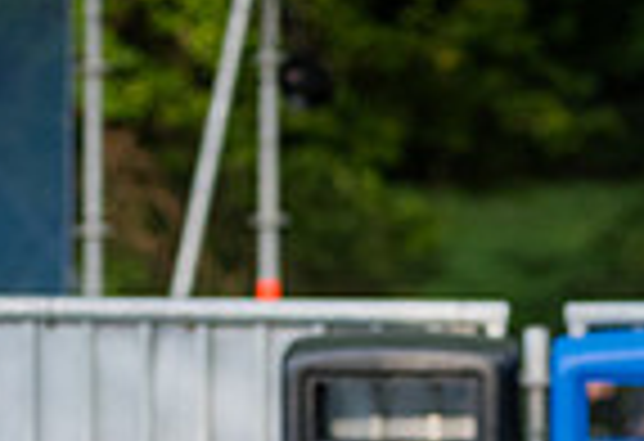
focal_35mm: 544
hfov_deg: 3.8
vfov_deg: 2.6
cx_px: 615
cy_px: 879
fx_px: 9815
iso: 1000
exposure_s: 1/1000
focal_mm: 125
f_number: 4
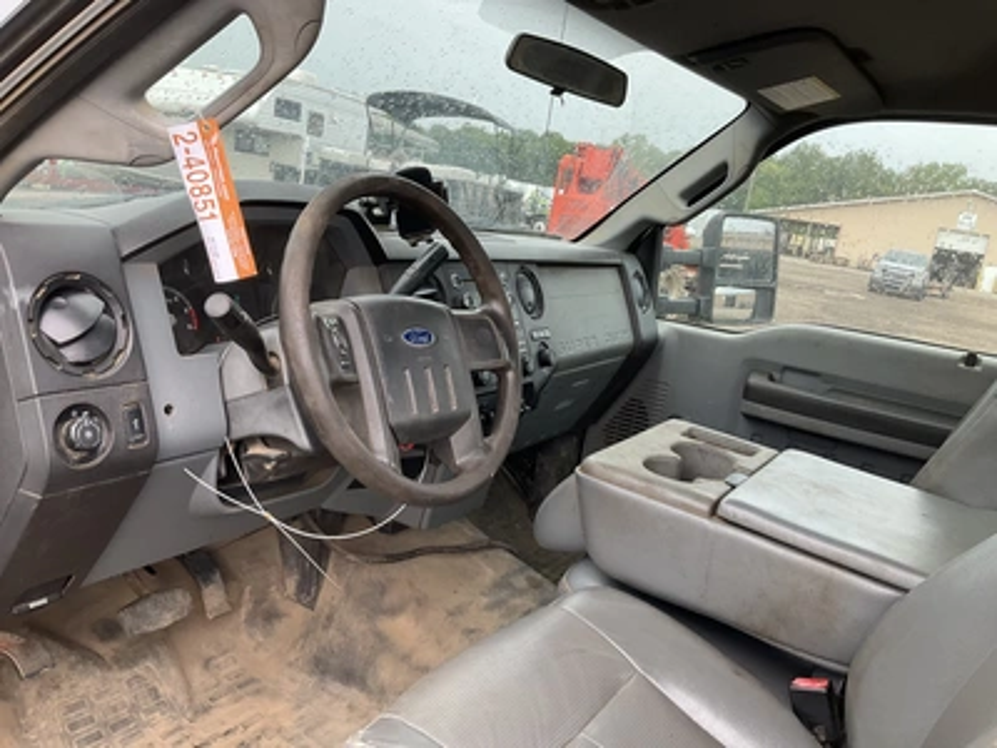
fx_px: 835
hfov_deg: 61.7
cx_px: 498
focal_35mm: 29
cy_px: 374
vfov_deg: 48.2
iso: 32
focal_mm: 3
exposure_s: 1/122
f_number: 1.8
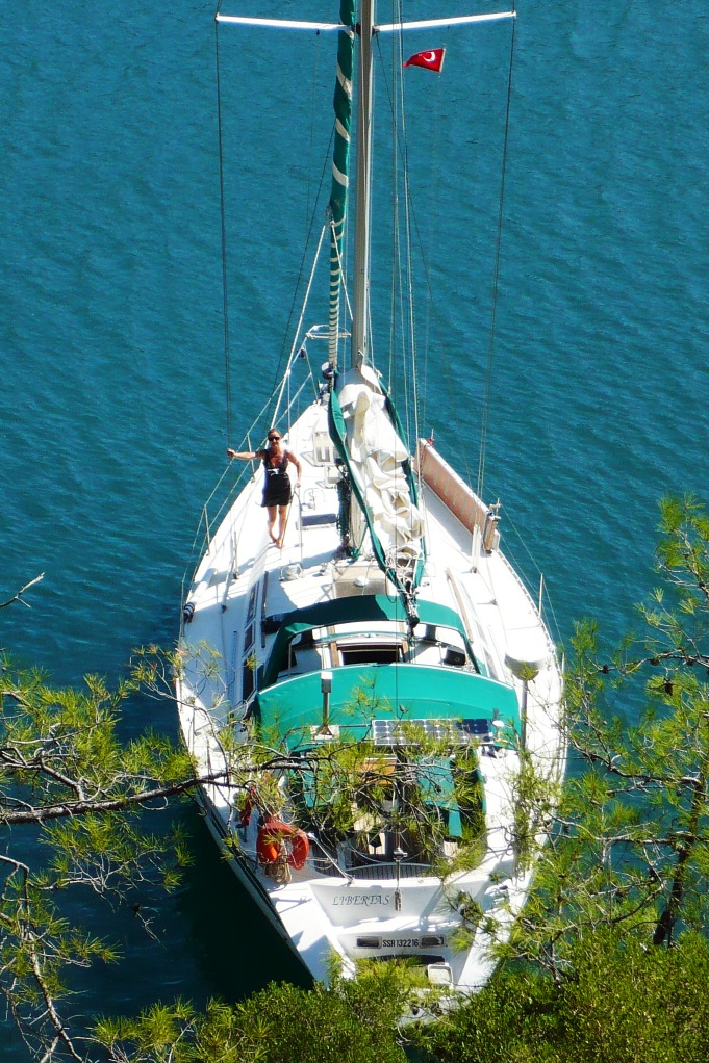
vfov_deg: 14.0
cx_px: 383
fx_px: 4344
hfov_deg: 9.3
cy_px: 532
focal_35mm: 147
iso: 100
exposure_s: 1/640
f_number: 4.9
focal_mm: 17
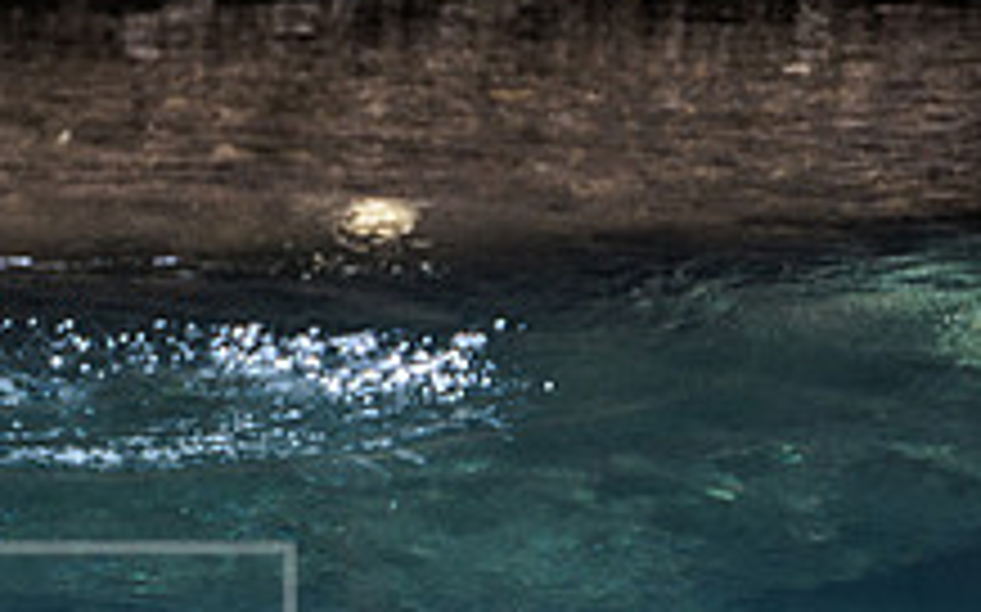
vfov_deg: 4.0
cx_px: -292
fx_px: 8685
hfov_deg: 6.4
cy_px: 691
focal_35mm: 325
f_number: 5
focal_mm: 80
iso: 400
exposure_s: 1/80
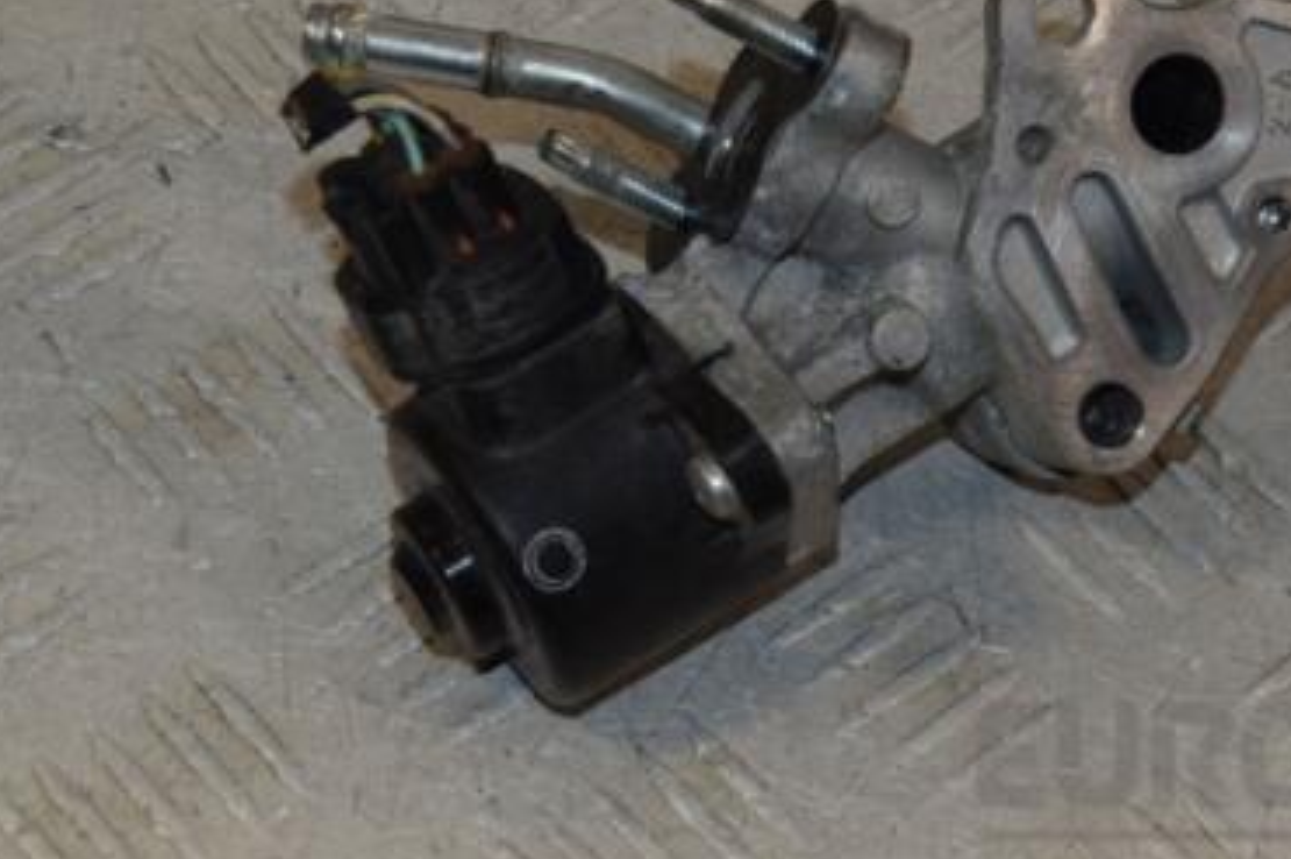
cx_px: 911
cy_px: 290
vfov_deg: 9.1
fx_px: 5410
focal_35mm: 151
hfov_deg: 13.6
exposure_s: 1/200
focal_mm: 62
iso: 800
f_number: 9
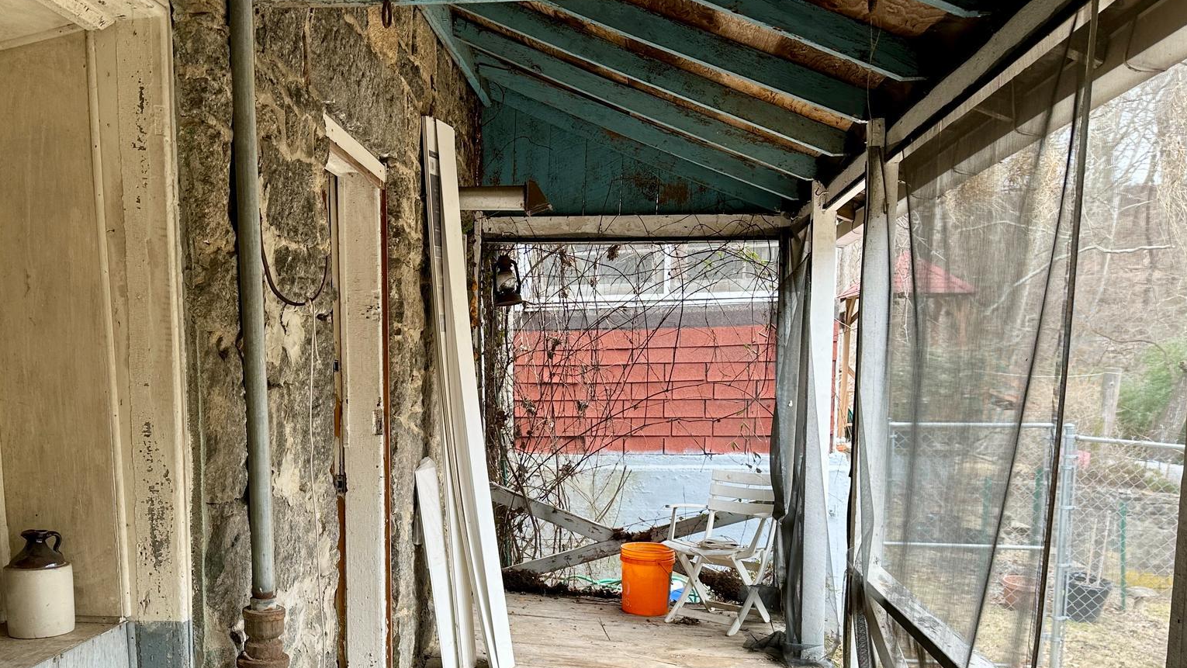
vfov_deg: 33.0
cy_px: 511
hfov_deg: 56.0
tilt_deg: -7.1
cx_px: 445
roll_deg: +1.8
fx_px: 1102
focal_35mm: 35
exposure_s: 1/149
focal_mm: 6.86
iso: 64
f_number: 1.78
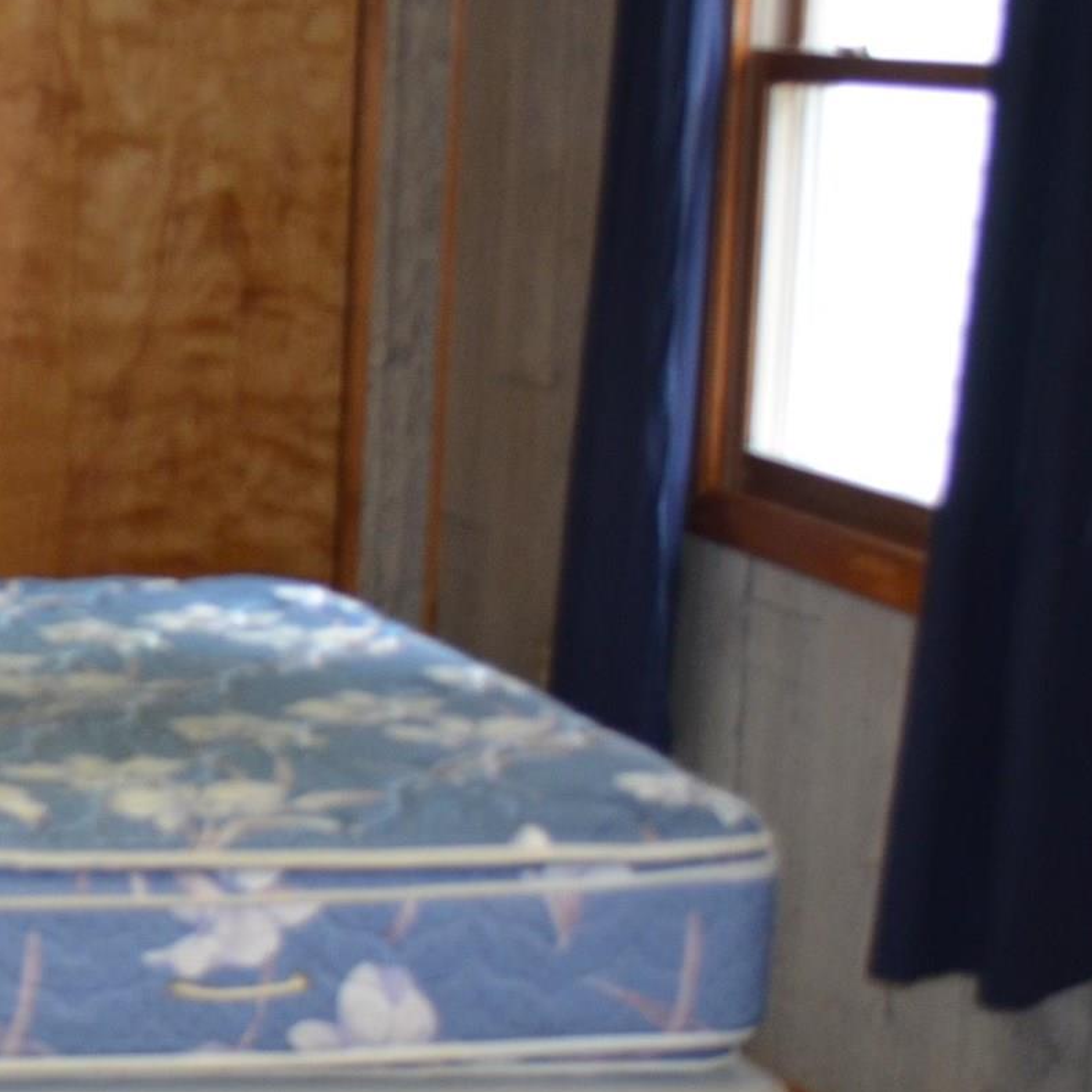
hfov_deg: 15.1
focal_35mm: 109
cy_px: 448
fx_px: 3890
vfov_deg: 16.0
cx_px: -379
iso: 640
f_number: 3.8
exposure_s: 1/60
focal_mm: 22
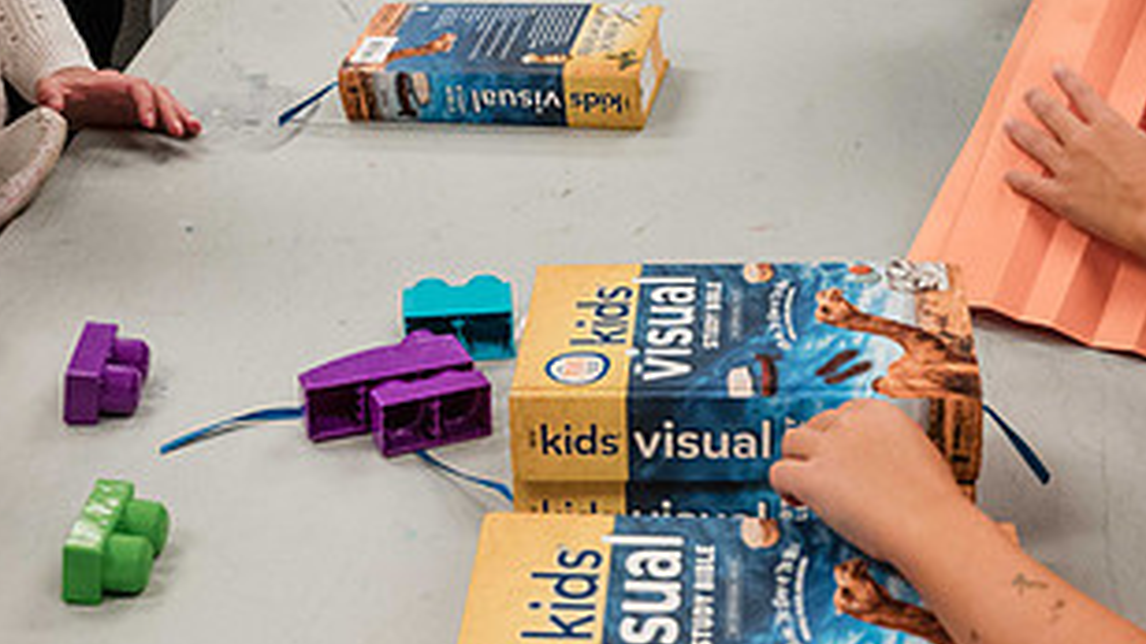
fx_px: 2218
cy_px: 172
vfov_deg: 16.4
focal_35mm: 73
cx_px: 593
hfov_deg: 29.0
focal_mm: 35
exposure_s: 1/250
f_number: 9
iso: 6400
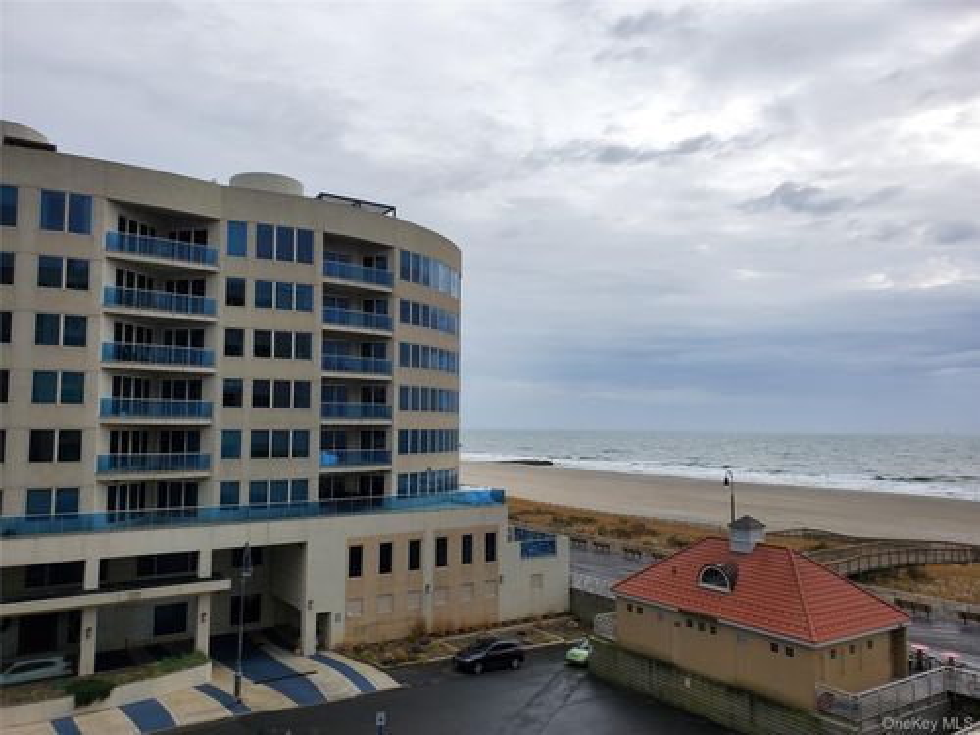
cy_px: 368
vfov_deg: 53.1
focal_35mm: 26
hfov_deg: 67.3
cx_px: 490
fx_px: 736
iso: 50
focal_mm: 4.3
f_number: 2.4
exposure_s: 1/1972
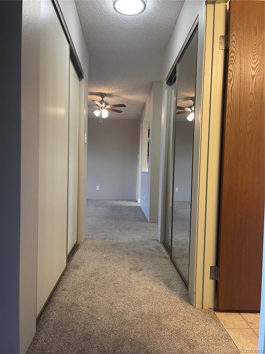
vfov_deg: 69.4
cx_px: 132
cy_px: 177
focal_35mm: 25
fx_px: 255
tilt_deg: -1.8
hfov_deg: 54.9
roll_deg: -2.0
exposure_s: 1/60
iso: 100
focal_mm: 5.1
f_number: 1.6
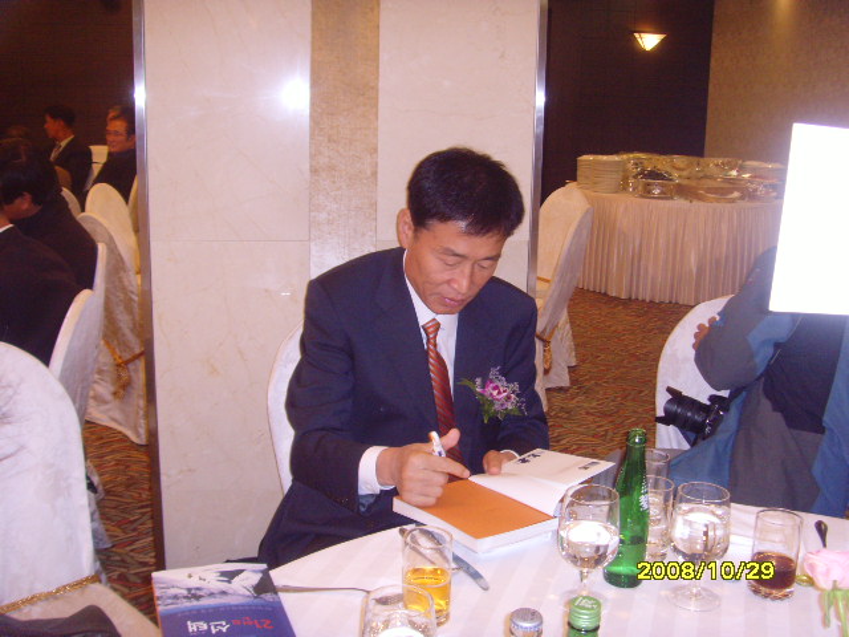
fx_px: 957
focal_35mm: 39
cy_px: 318
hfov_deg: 47.9
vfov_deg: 36.8
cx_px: 424
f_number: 3.5
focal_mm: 6.6
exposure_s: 1/45
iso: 200
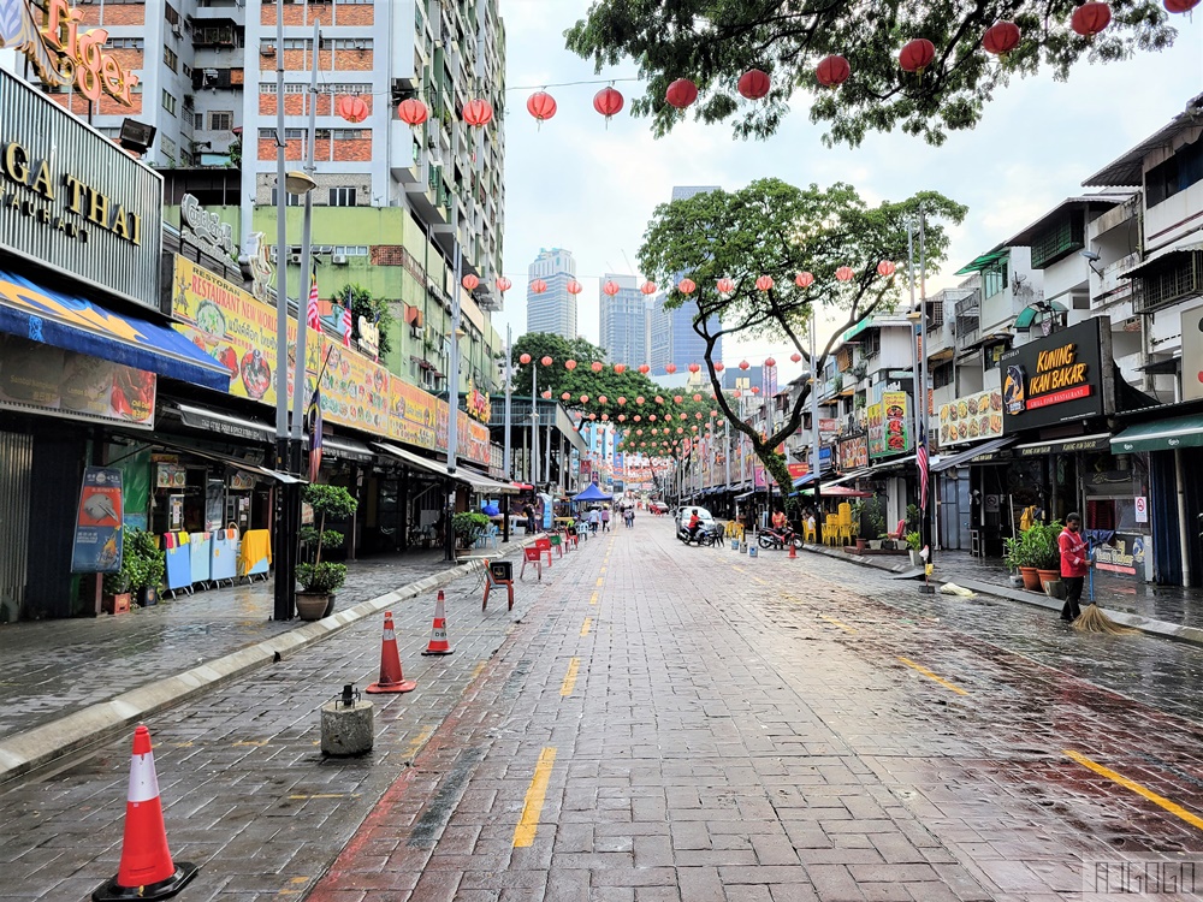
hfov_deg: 67.3
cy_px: 451
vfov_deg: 53.1
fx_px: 904
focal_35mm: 26
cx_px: 602
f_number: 1.8
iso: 40
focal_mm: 5.4
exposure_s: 1/318
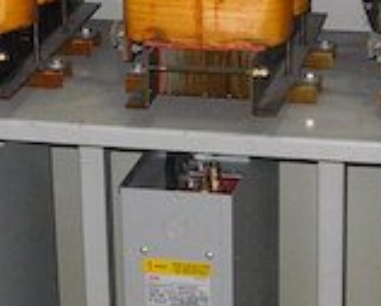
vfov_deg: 10.3
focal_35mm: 150
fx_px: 1695
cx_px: 200
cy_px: 108
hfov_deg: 12.8
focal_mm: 6.3
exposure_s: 1/57
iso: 200
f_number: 2.9
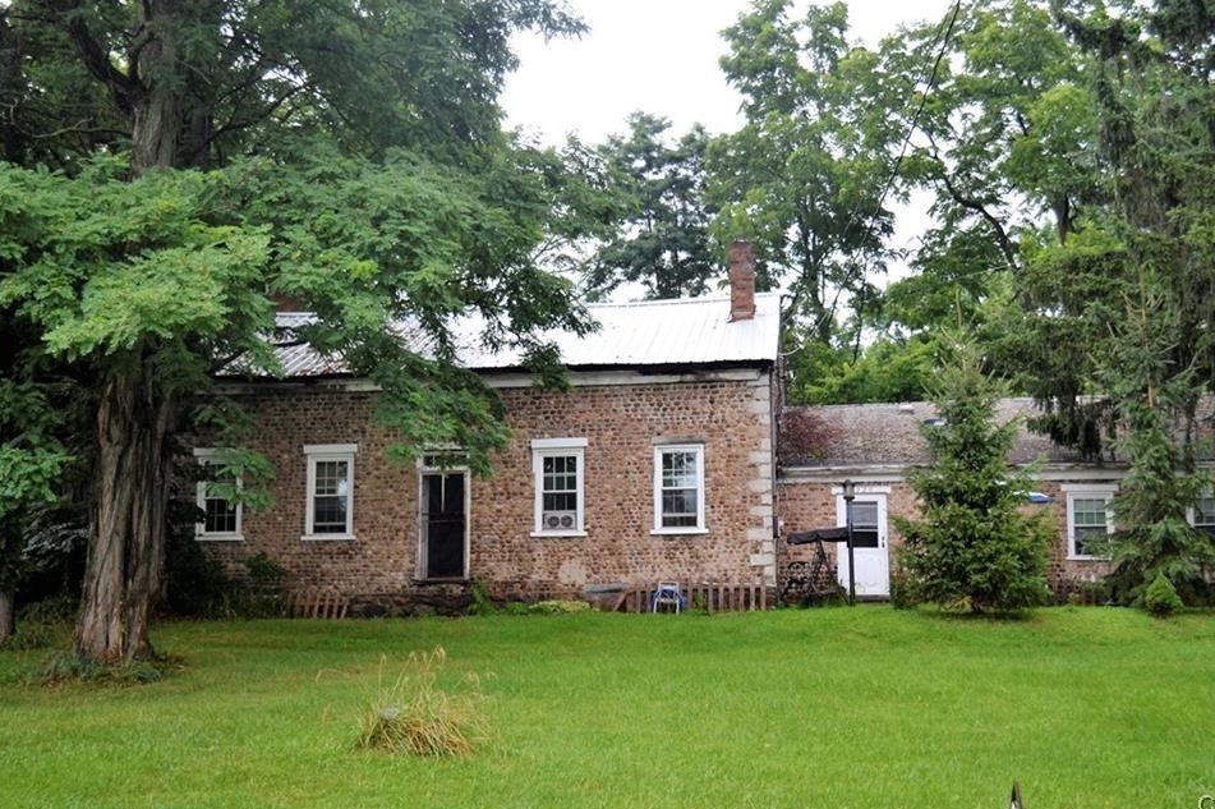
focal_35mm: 42
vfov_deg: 31.9
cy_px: 394
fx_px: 1417
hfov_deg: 46.4
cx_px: 623
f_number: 4.2
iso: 360
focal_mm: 26
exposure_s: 1/125
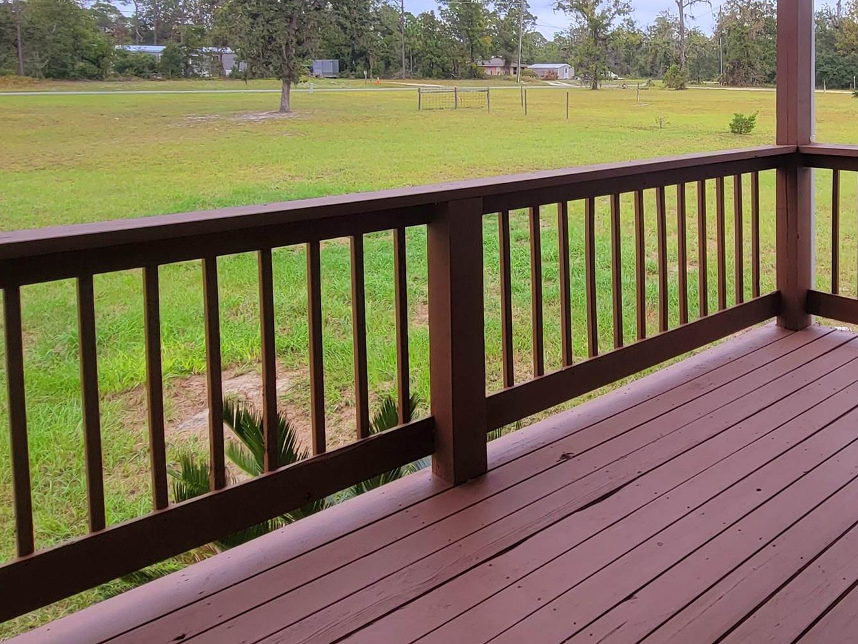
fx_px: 744
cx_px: 648
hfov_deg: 56.8
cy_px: 128
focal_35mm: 30
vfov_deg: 44.5
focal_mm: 2.2
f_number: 2.2
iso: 50
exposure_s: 1/323
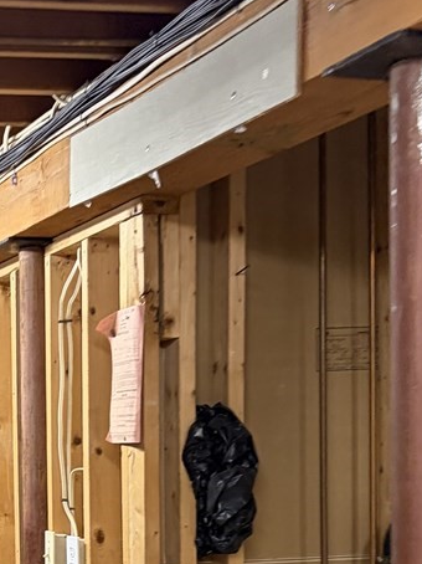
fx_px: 1432
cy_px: 559
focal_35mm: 88
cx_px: -99
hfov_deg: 16.0
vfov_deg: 21.5
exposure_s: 1/60
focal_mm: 5.96
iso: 250
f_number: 1.6
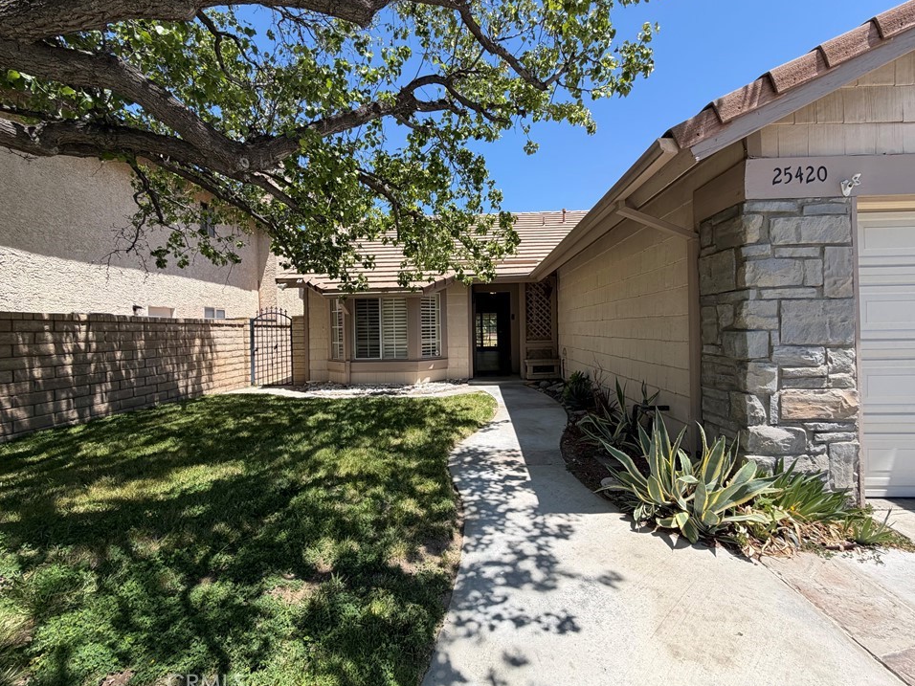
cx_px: 458
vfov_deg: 81.7
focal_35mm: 15
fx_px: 396
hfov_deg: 98.2
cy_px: 329
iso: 40
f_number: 2.2
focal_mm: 2.22
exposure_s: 1/770
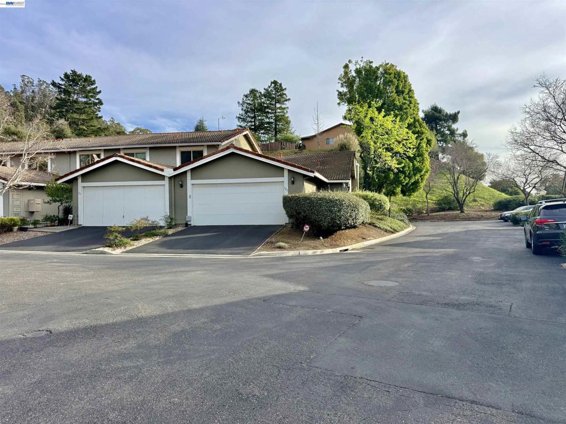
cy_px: 212
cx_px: 283
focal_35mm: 24
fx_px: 392
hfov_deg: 71.6
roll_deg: +0.7
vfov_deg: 56.8
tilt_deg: -0.2
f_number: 1.78
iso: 100
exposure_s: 1/2299
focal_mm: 6.76
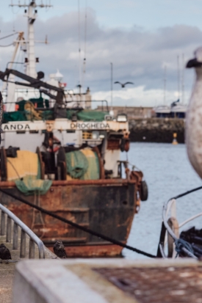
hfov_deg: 10.9
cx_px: -15
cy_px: 75
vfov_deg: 16.4
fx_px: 1044
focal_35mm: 124
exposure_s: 1/4000
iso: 640
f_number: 5
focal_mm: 50
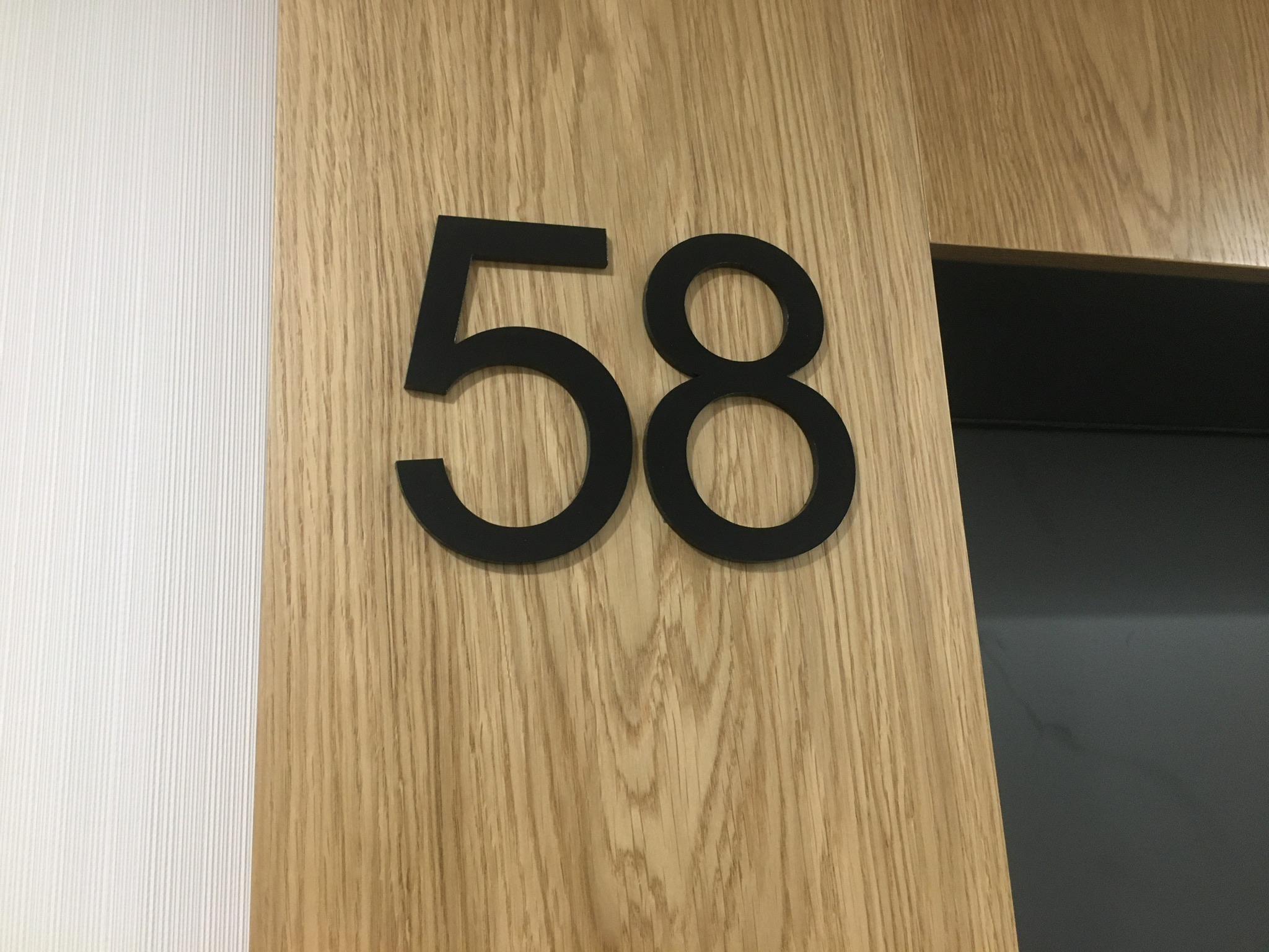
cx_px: 634
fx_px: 1063
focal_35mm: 29
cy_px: 476
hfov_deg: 61.7
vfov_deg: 48.2
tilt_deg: +14.0
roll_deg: +1.1
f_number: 2.2
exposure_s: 1/33
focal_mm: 4.15
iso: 160
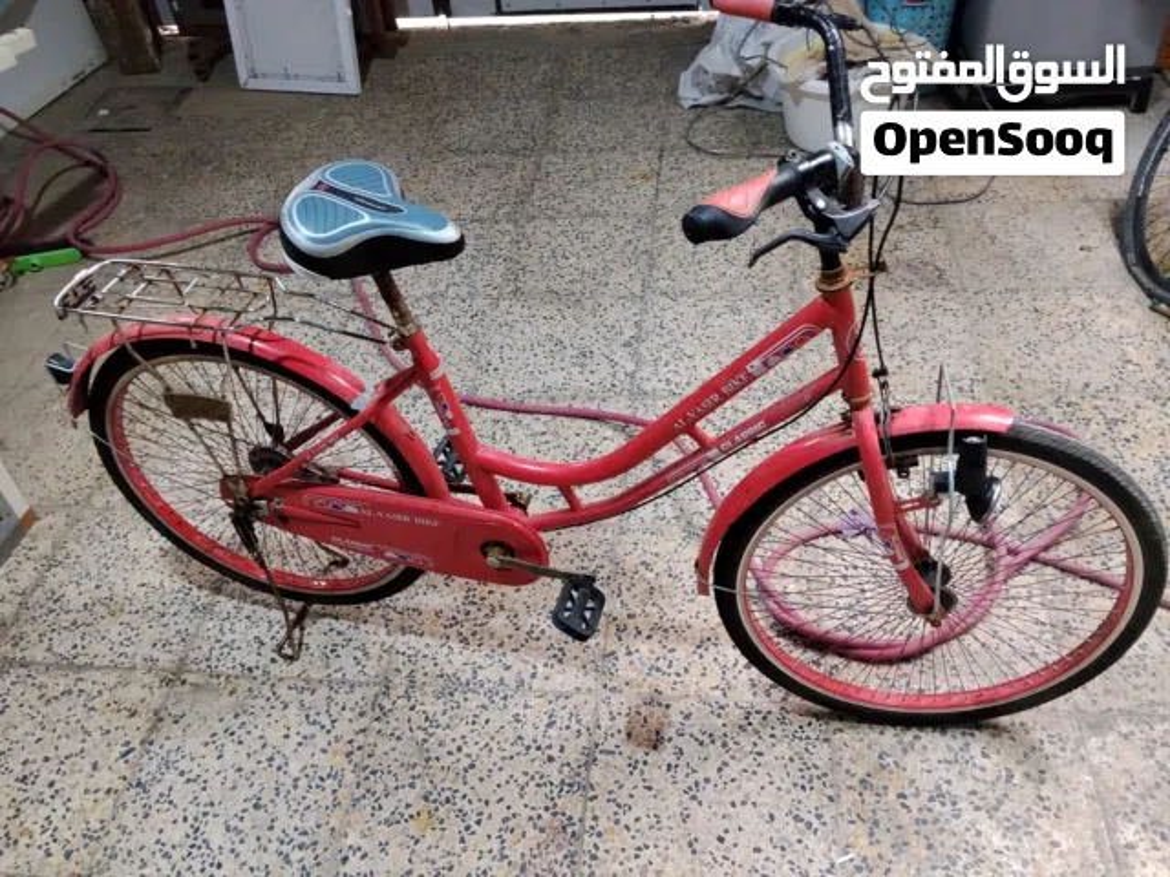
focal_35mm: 29
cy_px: 438
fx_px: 980
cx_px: 585
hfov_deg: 61.7
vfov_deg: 48.2
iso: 320
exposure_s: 1/50
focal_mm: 4.22
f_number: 1.8
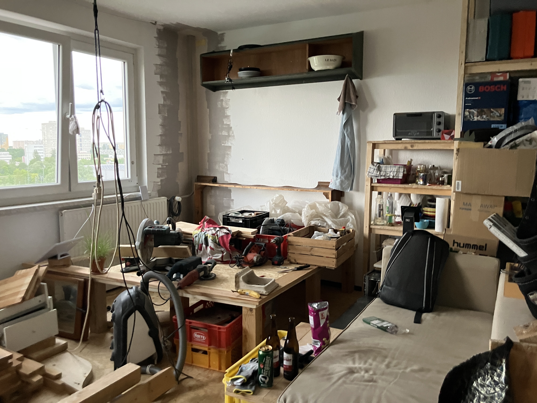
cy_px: 202
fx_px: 434
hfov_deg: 63.4
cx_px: 268
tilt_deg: -5.8
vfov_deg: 49.7
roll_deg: +0.8
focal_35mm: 28
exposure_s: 1/39
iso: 400
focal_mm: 3.99
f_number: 1.8
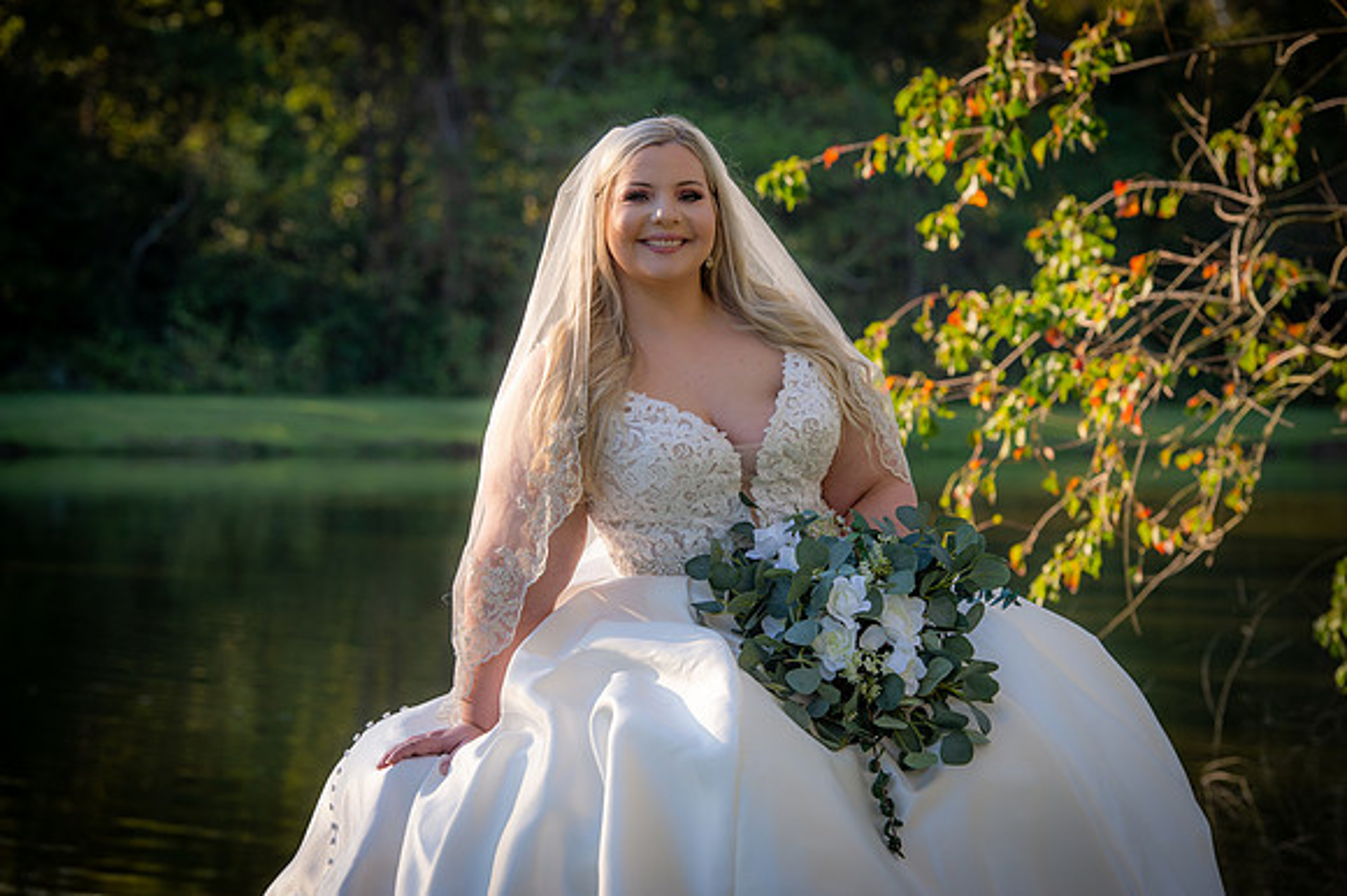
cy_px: 448
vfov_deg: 11.2
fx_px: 4562
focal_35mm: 122
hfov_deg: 16.8
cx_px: 674
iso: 125
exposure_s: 1/160
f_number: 6.3
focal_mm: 122
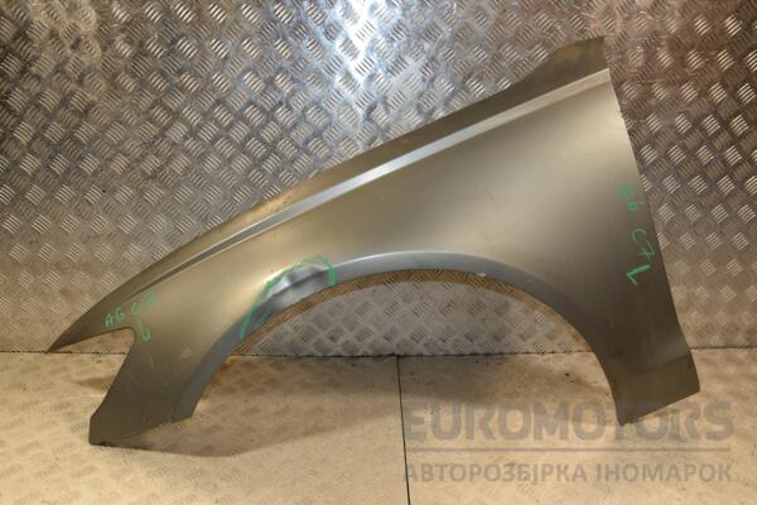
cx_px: 378
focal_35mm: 27
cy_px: 252
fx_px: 568
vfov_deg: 47.9
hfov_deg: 67.4
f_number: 6.3
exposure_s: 1/200
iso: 800
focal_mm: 18
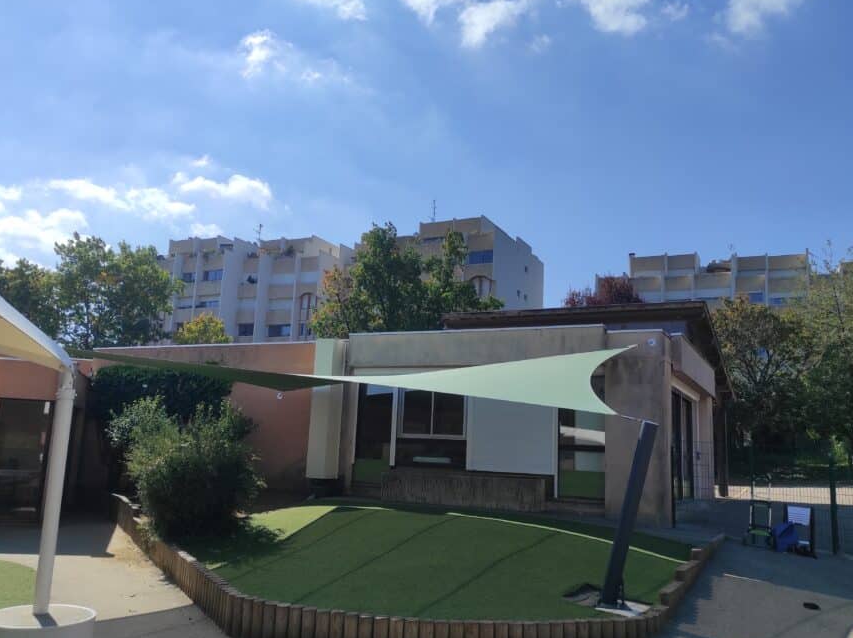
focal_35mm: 30
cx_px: 413
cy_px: 327
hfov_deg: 60.0
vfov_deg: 46.7
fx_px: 739
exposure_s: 1/4391
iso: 100
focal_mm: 5.43
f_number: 1.89
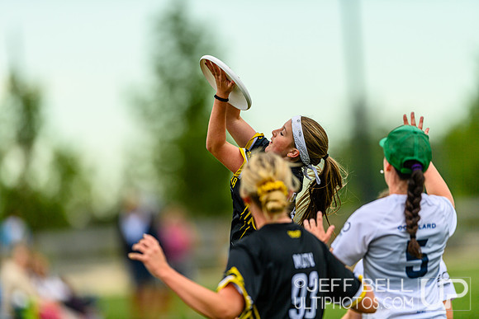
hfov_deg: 5.2
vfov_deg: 3.4
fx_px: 5323
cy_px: 160
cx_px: 240
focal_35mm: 400
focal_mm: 400
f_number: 3.2
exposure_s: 1/1250
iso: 160
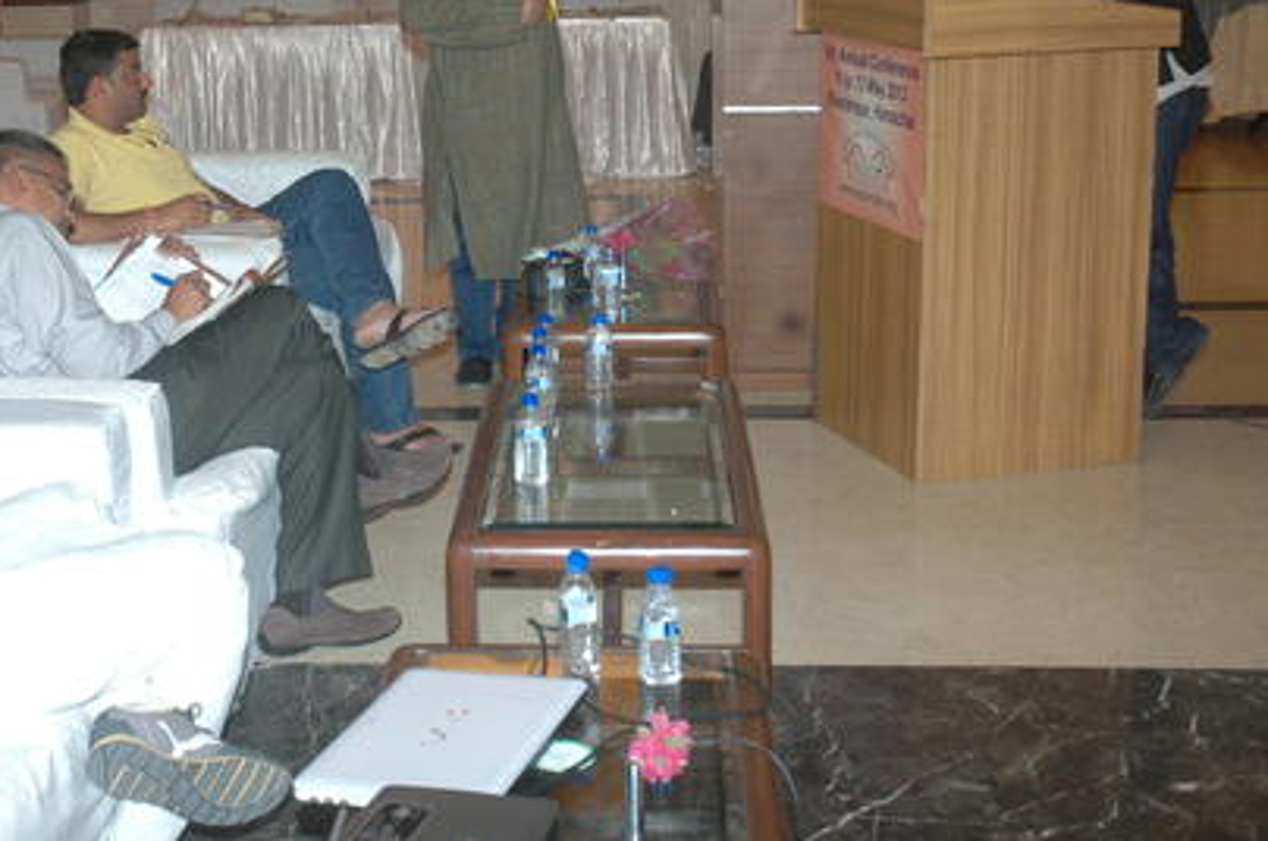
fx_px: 1960
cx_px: 433
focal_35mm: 56
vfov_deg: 24.0
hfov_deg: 35.5
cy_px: 221
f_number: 4.5
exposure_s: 1/60
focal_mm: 25
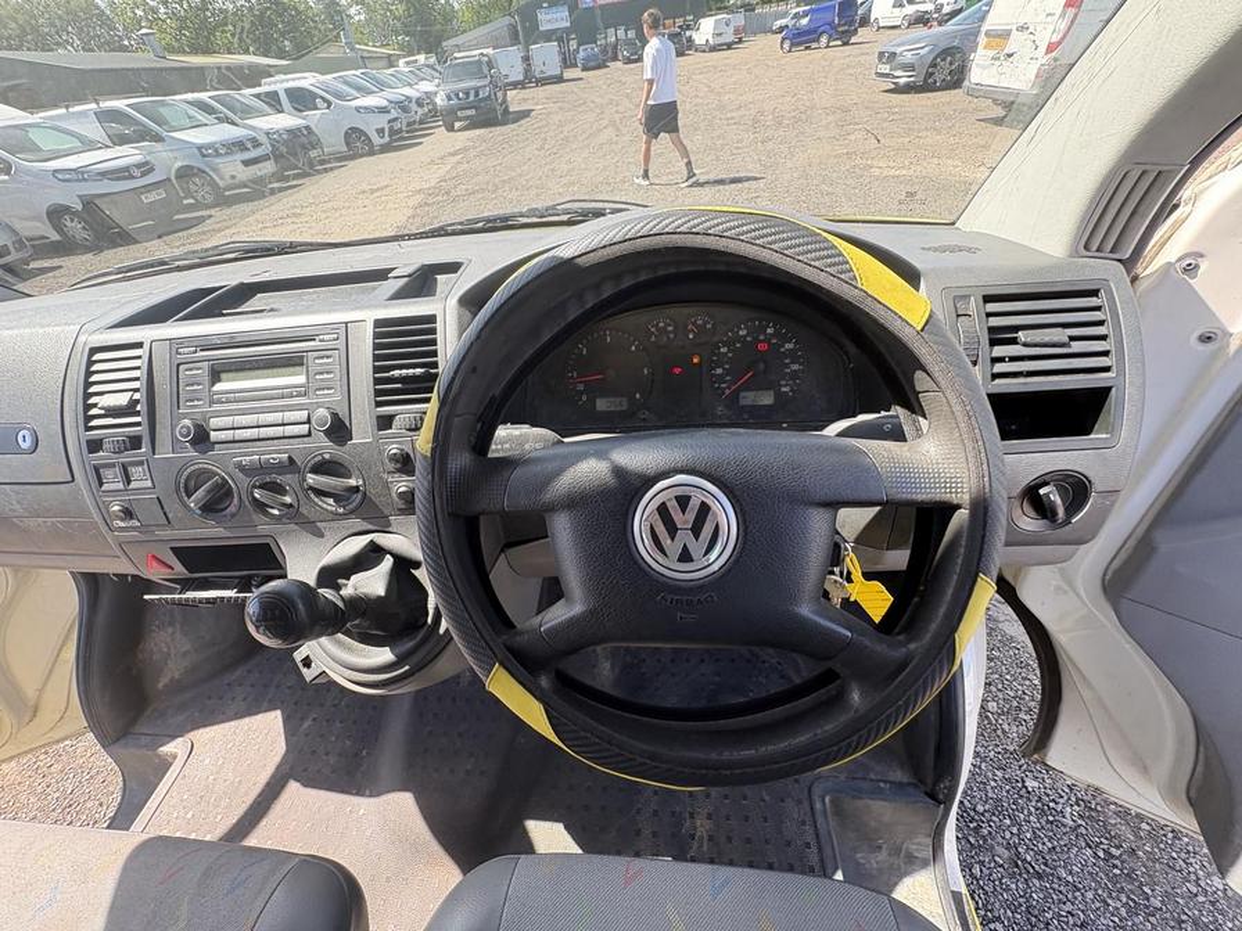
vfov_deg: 85.7
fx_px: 502
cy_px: 466
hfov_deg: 102.1
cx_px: 621
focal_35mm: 14
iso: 100
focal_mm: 2.22
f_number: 2.2
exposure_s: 1/140
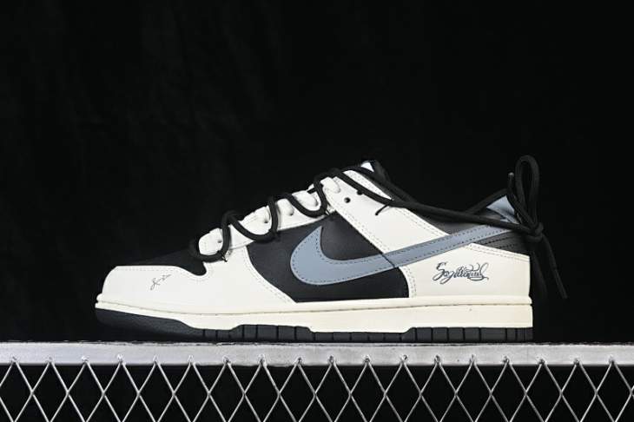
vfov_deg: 18.2
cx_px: 317
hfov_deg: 27.0
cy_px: 211
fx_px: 1320
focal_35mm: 75
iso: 160
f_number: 7.1
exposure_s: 1/60
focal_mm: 50
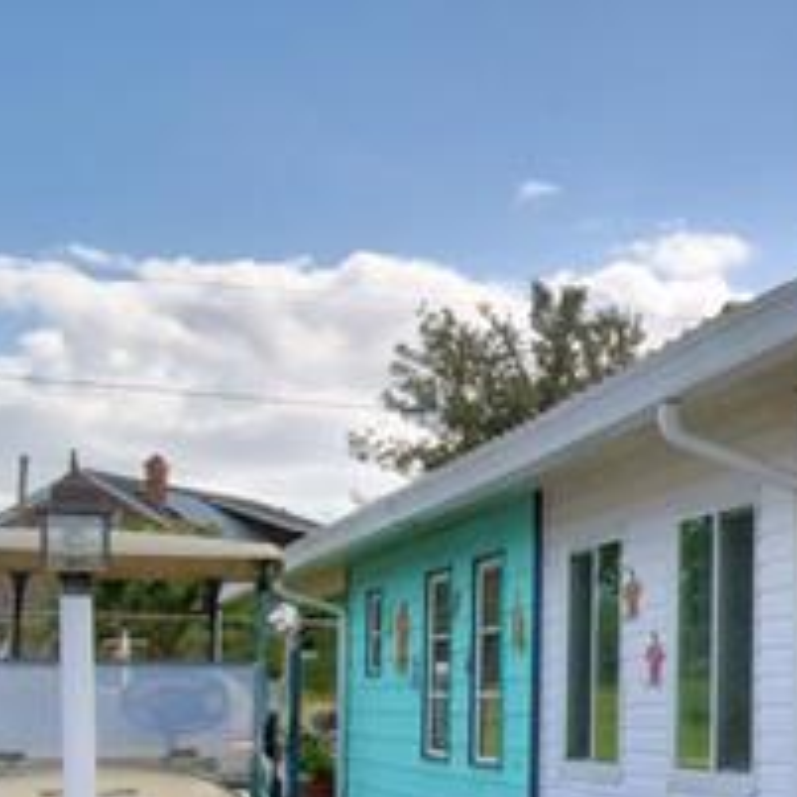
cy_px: 650
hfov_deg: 17.8
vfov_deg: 26.0
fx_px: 1693
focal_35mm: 65
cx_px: 1618
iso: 100
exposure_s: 1/250
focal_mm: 10
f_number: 11
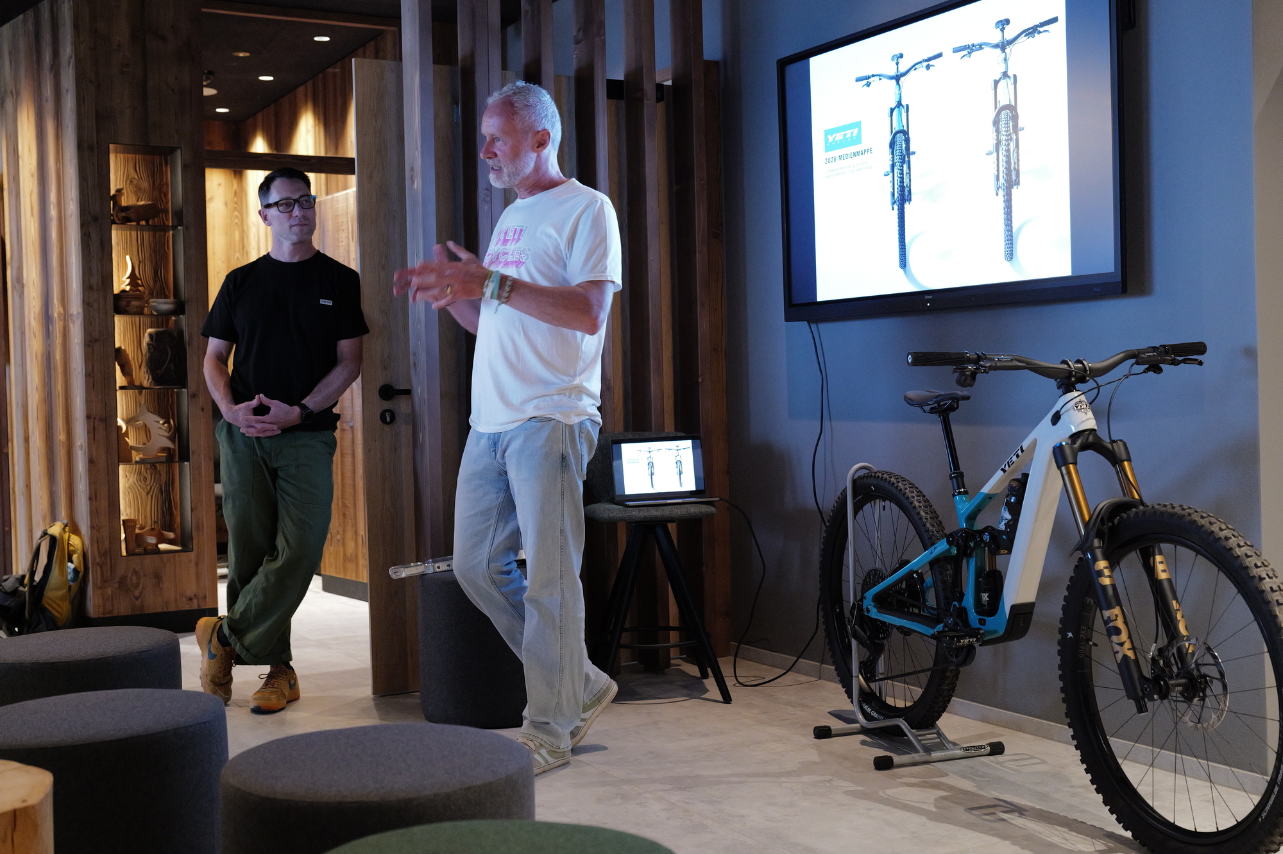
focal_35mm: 43
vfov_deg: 31.2
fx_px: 1532
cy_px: 427
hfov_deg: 45.5
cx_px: 642
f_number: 4
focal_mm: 43
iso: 6400
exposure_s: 1/40
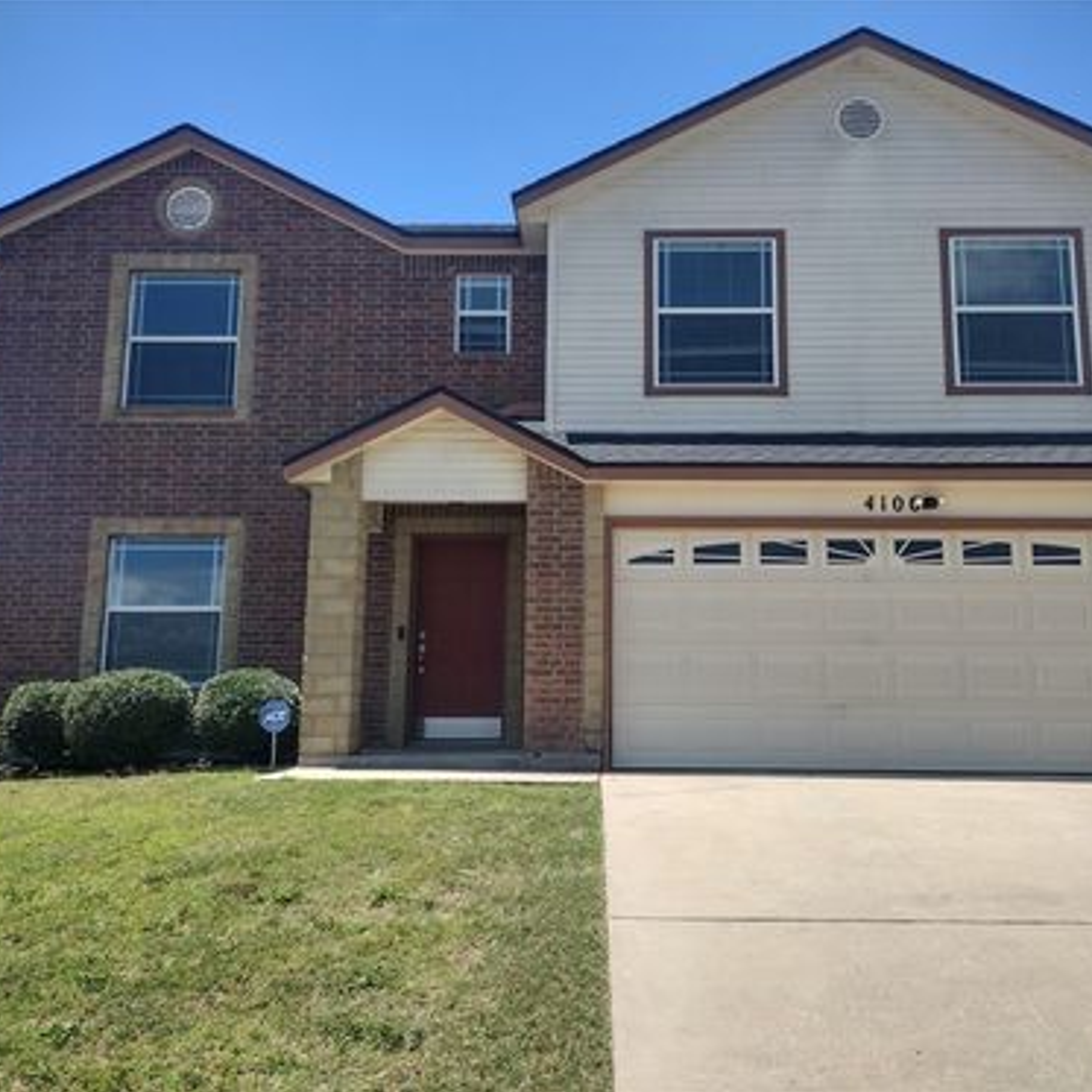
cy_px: 546
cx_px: 594
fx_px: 1142
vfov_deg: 51.1
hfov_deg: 51.0
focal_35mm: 32
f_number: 1.7
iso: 100
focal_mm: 4.71
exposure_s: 1/1997
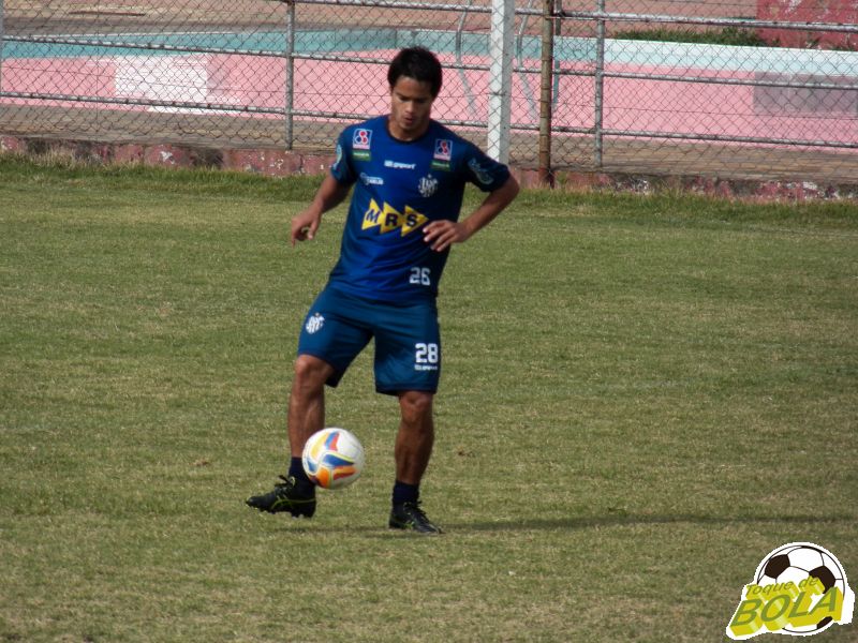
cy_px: 322
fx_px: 14450
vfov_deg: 2.6
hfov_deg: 3.4
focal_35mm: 583
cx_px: 429
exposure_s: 1/1000
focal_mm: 104.6
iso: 125
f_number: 4.5
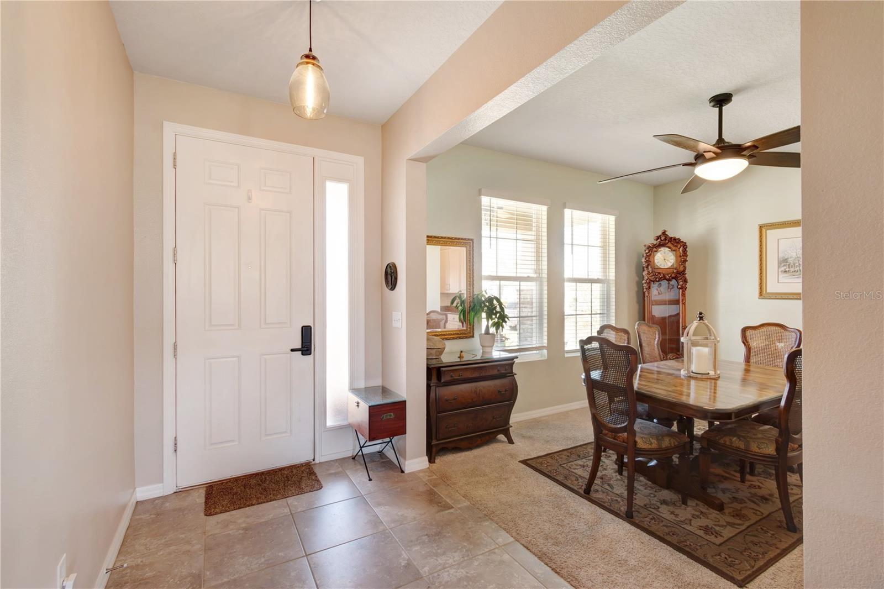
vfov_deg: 77.3
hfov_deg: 100.4
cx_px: 442
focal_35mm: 15
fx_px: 368
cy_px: 294
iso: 250
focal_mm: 10
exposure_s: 1/15
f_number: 9
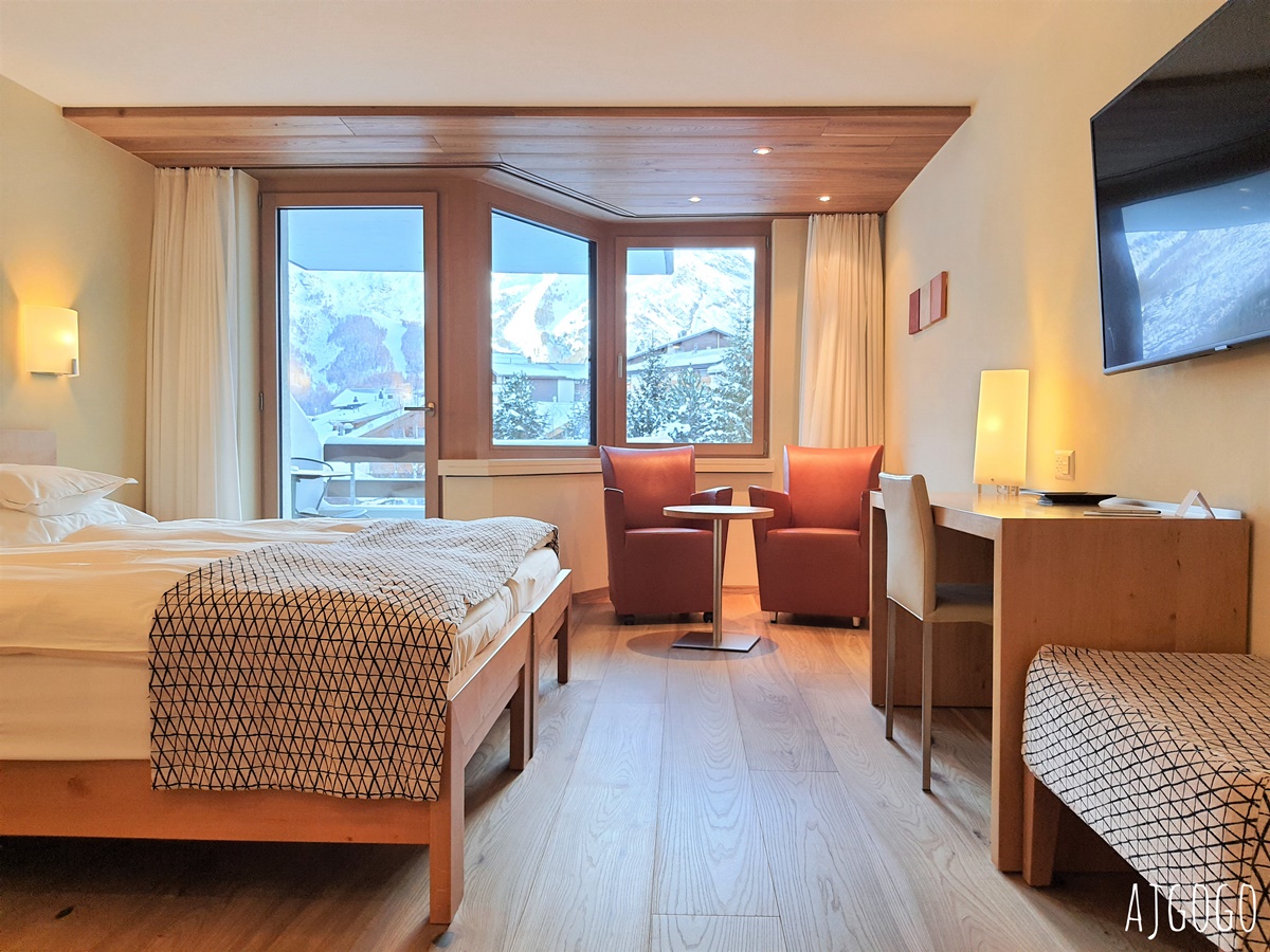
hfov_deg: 67.3
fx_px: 954
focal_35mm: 26
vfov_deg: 53.1
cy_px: 476
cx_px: 635
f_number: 1.7
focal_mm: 4.32
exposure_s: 1/120
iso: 125
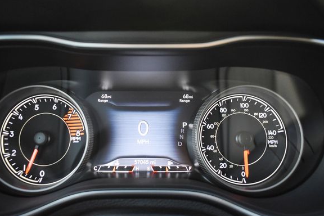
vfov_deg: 43.6
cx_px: 147
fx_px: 270
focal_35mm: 30
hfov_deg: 61.8
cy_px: 101
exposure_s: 1/125
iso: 1800
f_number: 3.5
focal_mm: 18
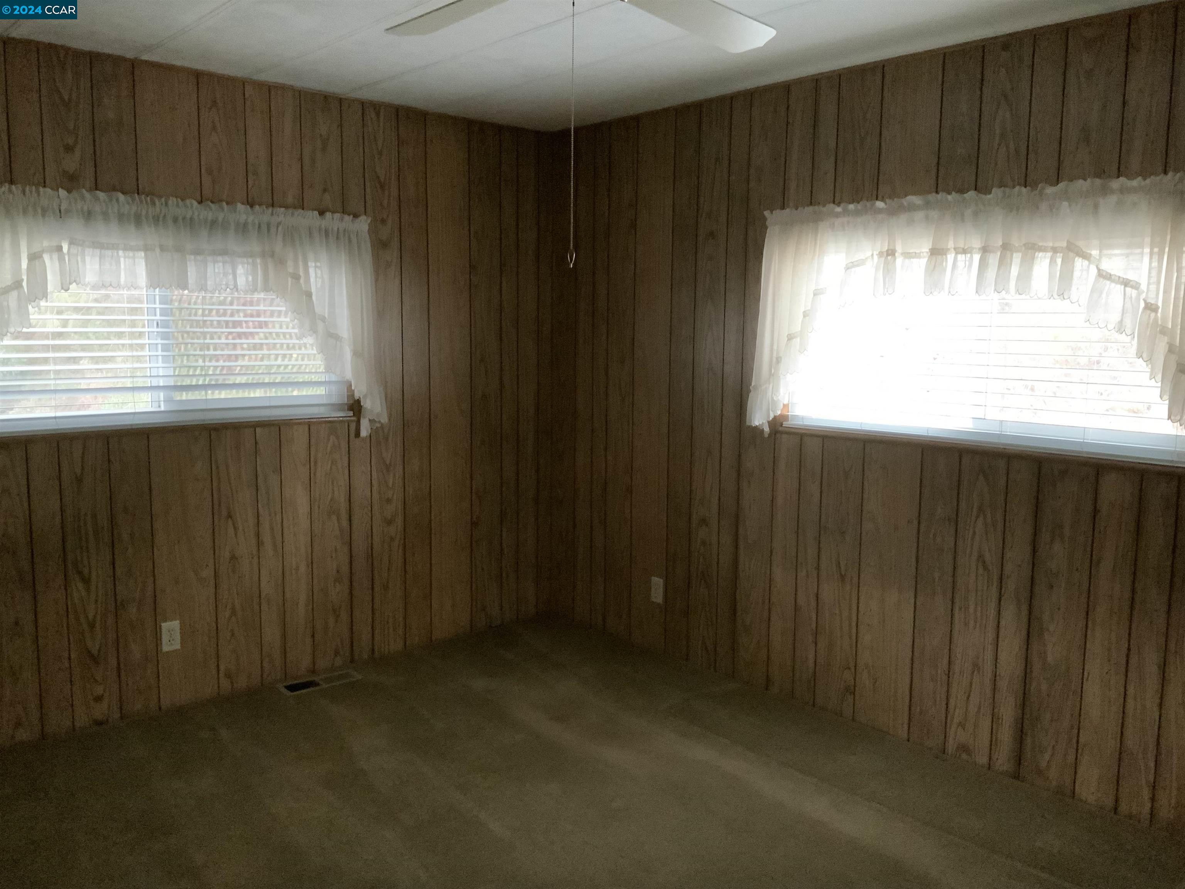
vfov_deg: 48.2
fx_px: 993
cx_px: 592
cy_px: 444
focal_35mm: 29
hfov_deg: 61.7
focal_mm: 3
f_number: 1.8
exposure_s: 1/30
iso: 500
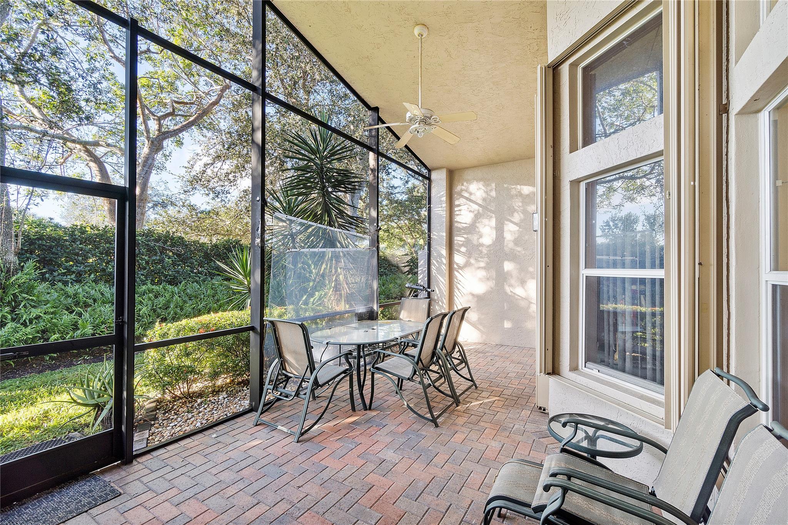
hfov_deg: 100.4
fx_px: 328
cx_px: 394
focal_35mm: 15
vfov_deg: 77.3
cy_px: 262
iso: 100
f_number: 11
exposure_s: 1/5
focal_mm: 10
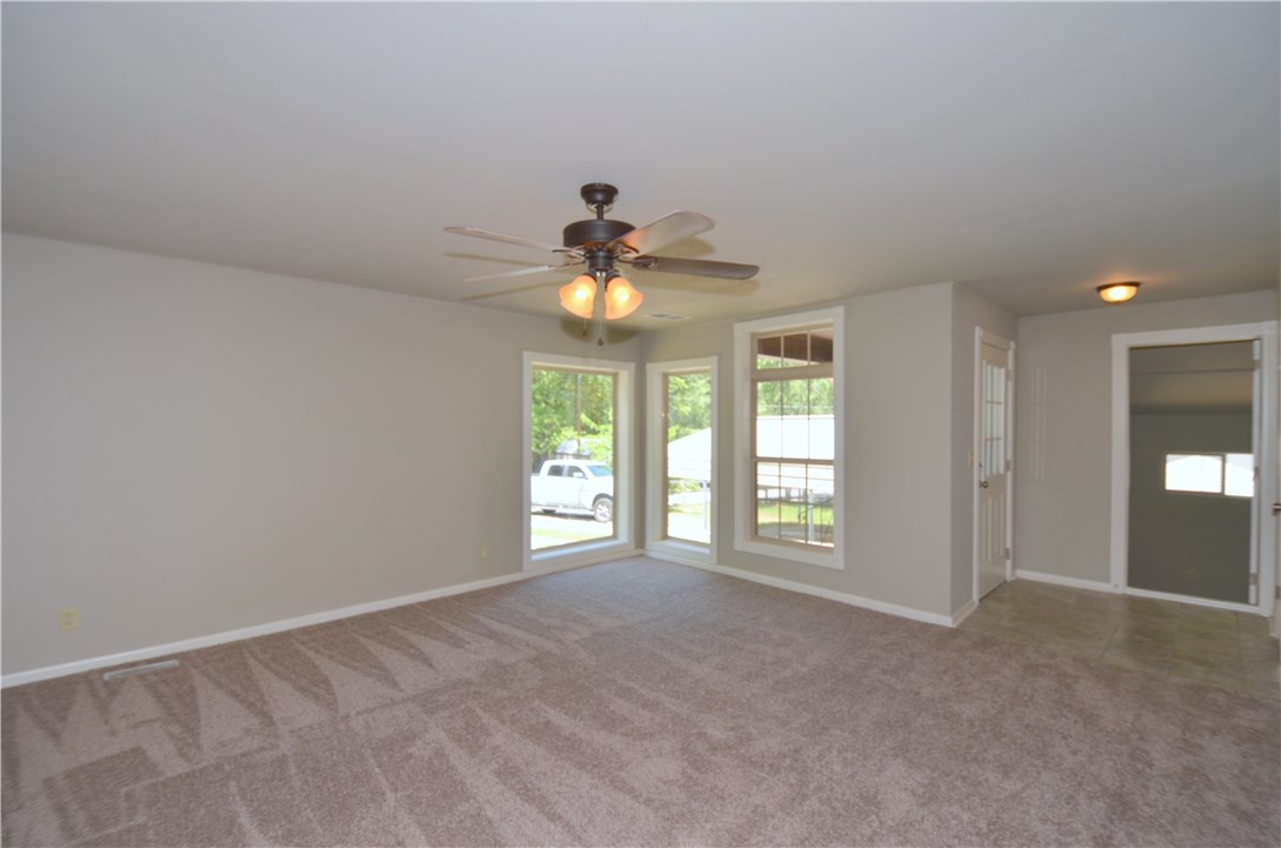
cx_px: 640
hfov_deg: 100.5
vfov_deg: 77.1
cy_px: 424
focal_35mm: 15
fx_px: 533
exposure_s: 1/125
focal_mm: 10
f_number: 5.6
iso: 180
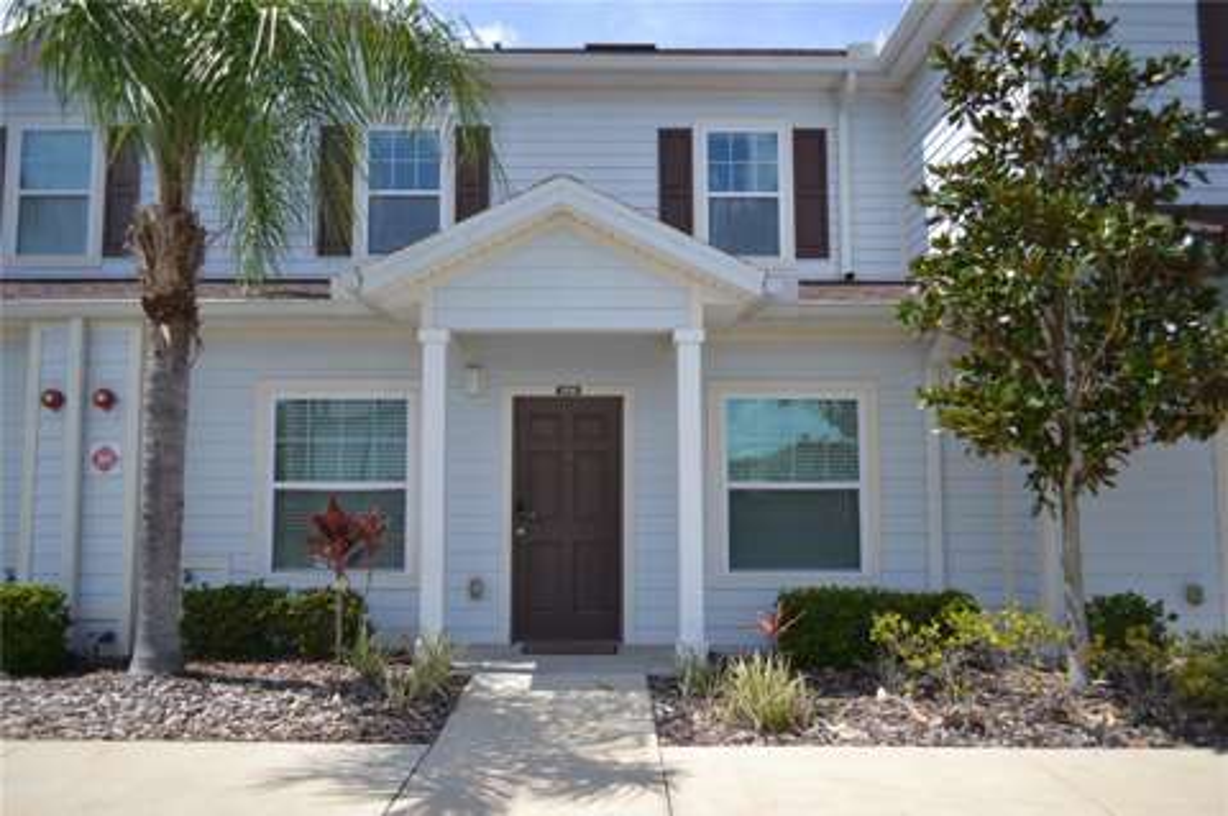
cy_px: 408
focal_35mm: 27
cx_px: 614
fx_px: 920
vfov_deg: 47.8
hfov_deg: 67.4
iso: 100
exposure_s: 1/800
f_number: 3.5
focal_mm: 18
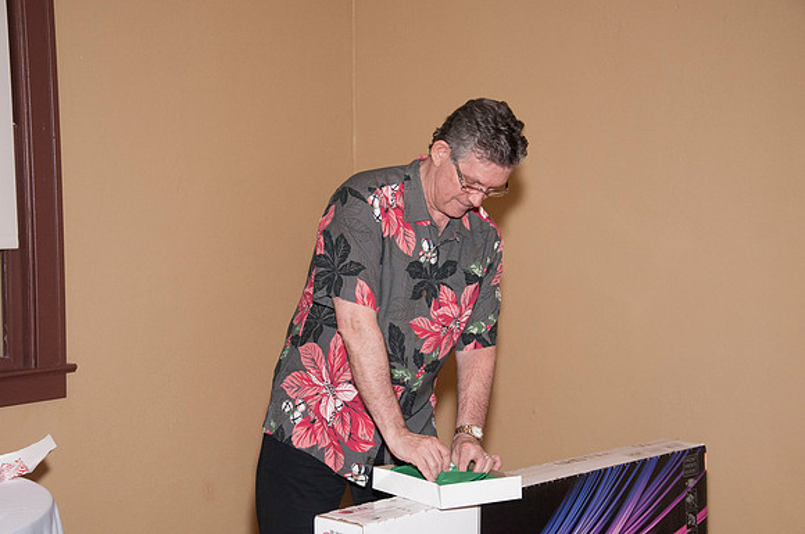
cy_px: 267
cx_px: 402
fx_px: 1507
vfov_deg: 20.1
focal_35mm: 68
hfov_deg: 29.9
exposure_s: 1/80
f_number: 5.6
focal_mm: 45
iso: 800
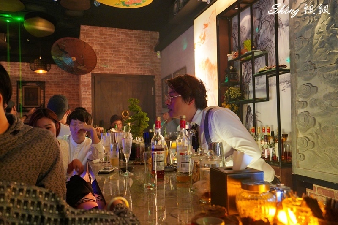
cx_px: 169
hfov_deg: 60.3
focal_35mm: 31
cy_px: 112
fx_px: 291
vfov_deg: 42.3
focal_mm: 31
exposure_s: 1/25
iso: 2000
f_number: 4
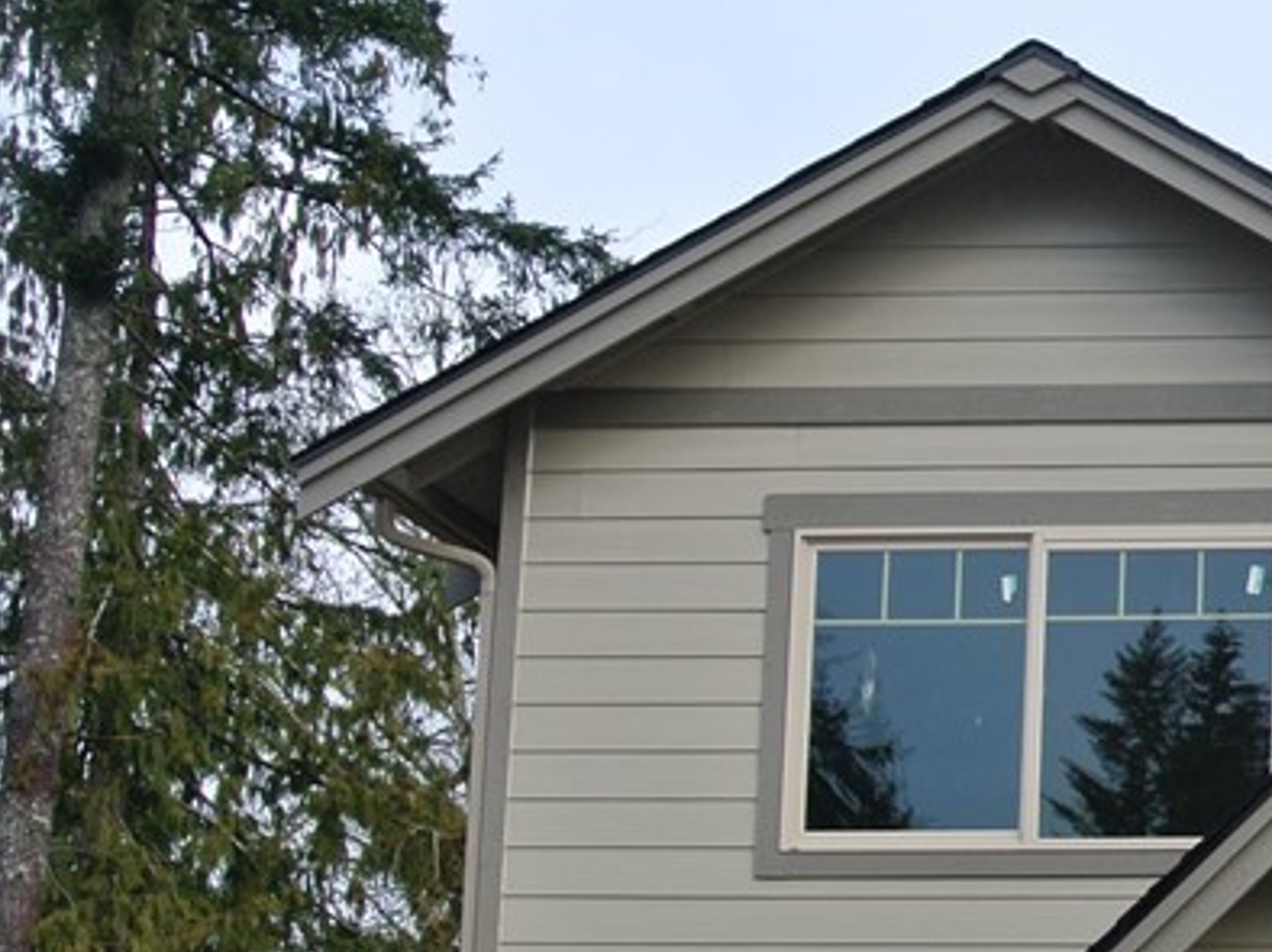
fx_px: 3305
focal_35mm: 90
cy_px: 1036
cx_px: 1697
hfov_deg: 19.9
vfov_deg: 16.0
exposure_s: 1/250
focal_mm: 12.7
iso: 100
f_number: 4
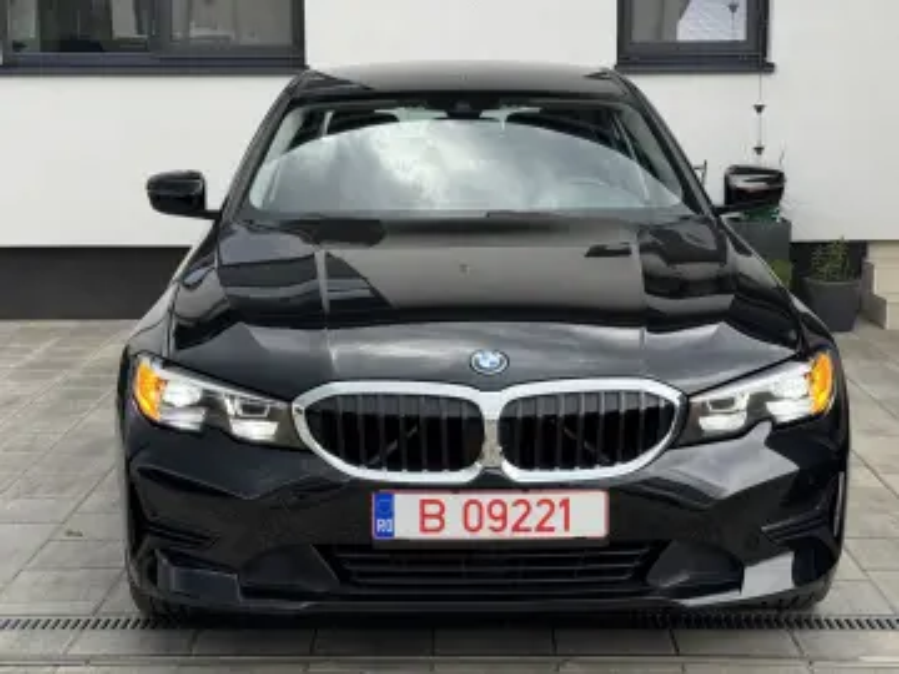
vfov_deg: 30.3
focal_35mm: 48
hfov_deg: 39.7
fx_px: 1247
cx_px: 450
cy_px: 337
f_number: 1.78
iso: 64
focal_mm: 6.76
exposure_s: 1/700
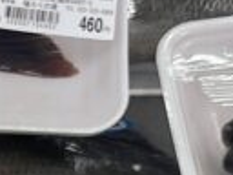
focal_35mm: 195
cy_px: 609
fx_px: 1313
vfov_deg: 6.6
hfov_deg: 9.4
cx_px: -249
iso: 80
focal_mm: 5.96
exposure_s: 1/120
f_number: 1.6
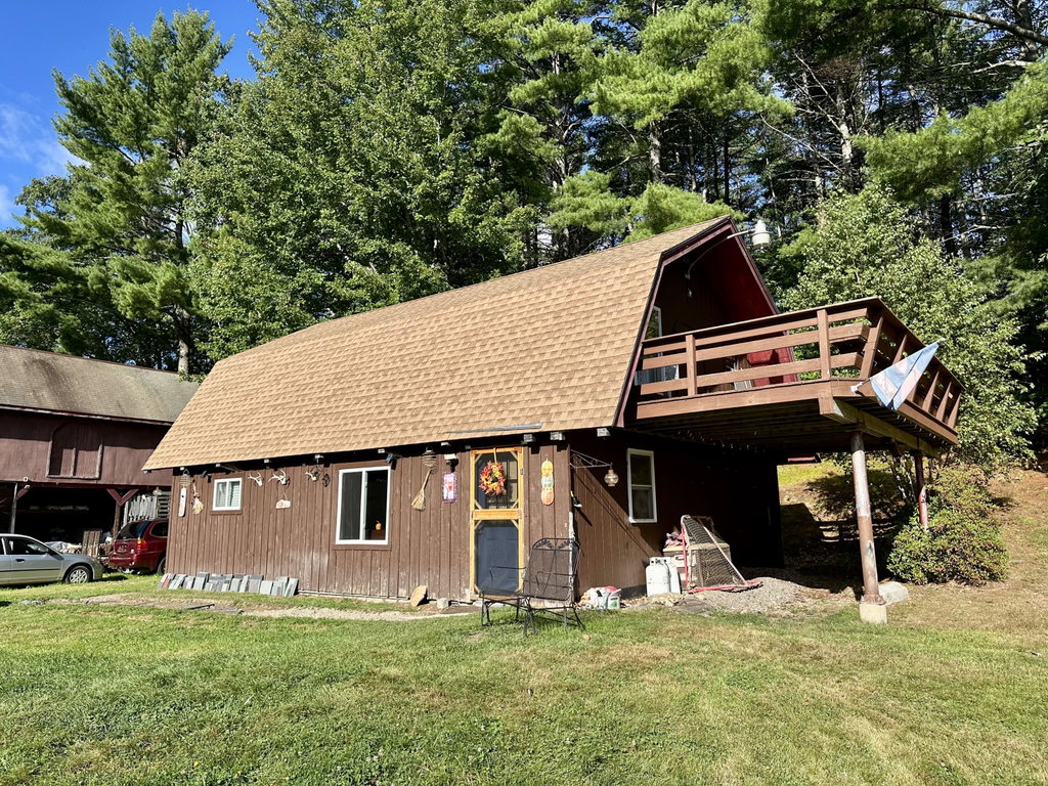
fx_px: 727
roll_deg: +1.0
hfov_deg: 71.6
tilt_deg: +9.6
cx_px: 524
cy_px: 393
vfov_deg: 56.8
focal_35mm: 24
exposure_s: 1/3058
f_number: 1.78
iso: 80
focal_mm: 6.86
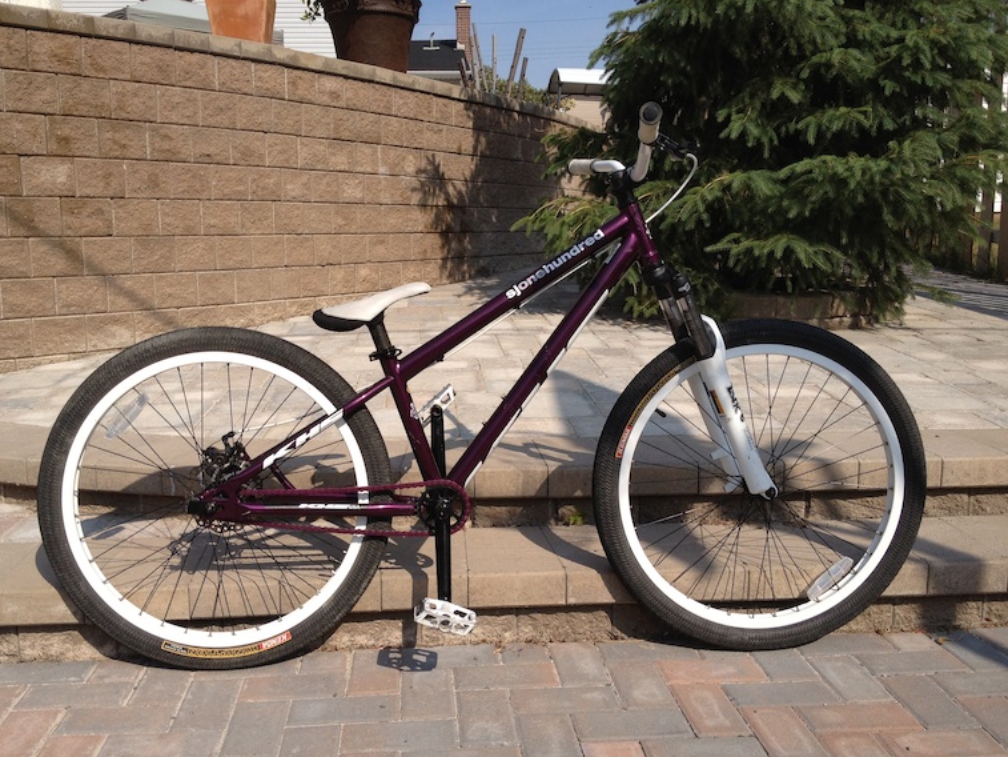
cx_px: 479
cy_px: 390
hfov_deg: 50.1
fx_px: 1078
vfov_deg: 38.7
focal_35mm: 37
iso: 64
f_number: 2.4
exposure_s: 1/2045
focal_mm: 4.28
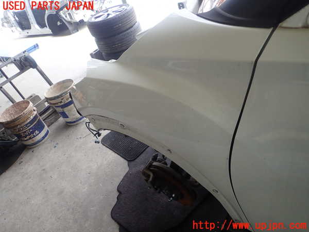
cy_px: 116
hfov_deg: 69.4
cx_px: 154
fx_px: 223
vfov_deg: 54.9
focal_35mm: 25
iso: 100
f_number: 2
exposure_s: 1/60
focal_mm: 4.5
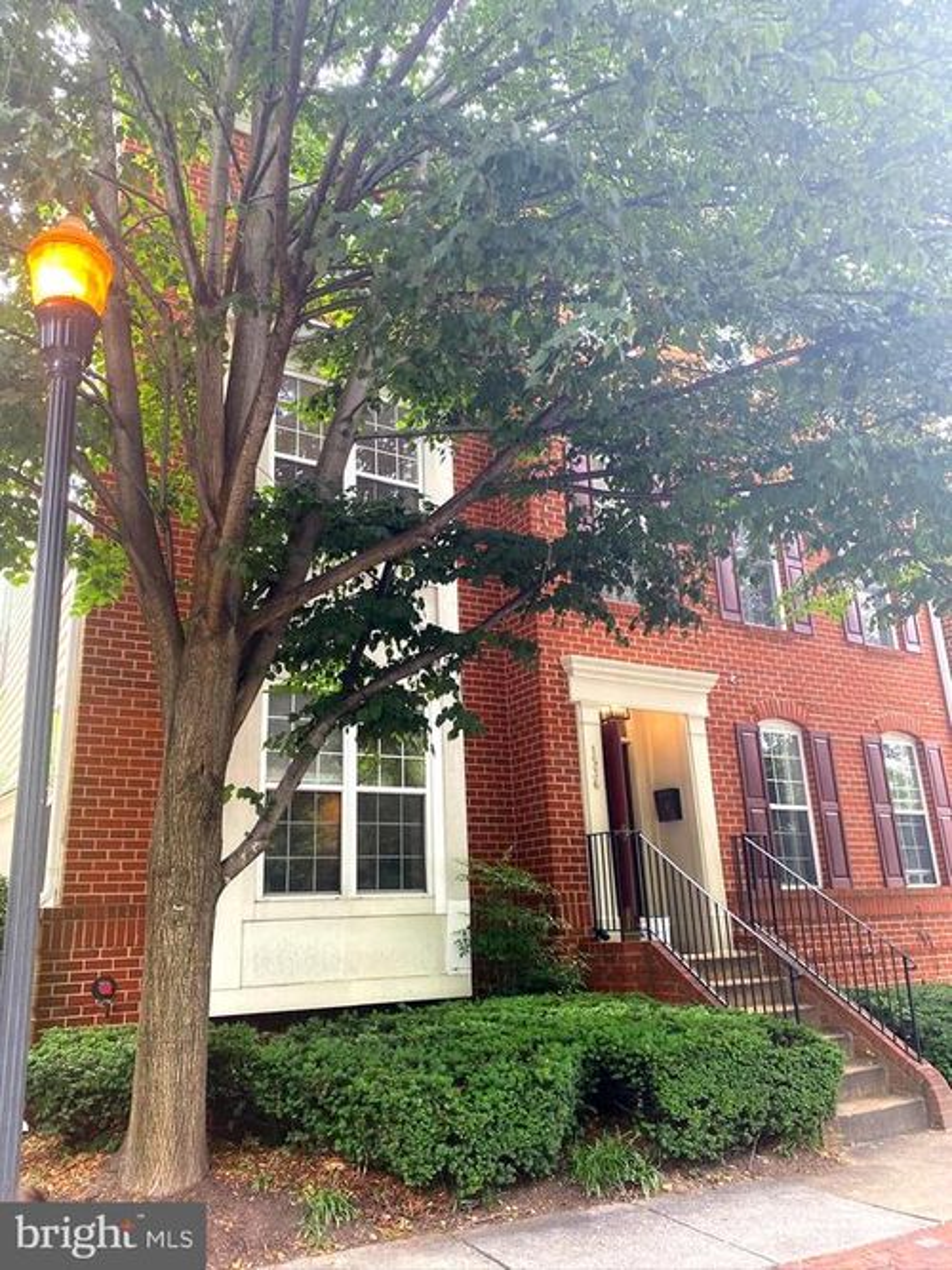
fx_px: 954
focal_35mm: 26
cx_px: 476
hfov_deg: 53.0
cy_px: 635
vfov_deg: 67.3
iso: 80
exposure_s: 1/120
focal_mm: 4.25
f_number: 1.8
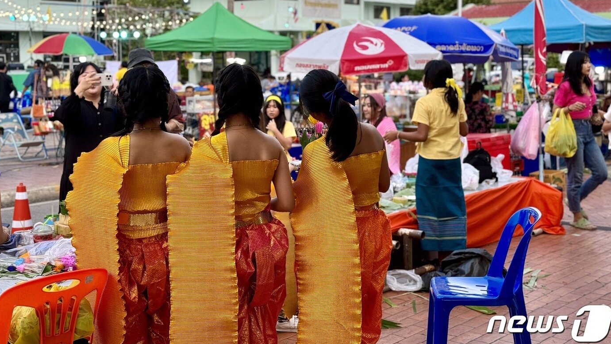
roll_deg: +0.8
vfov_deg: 22.5
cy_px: 116
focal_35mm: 53
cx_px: 306
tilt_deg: -4.0
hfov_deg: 39.2
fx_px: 859
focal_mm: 6.86
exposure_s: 1/143
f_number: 1.78
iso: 50
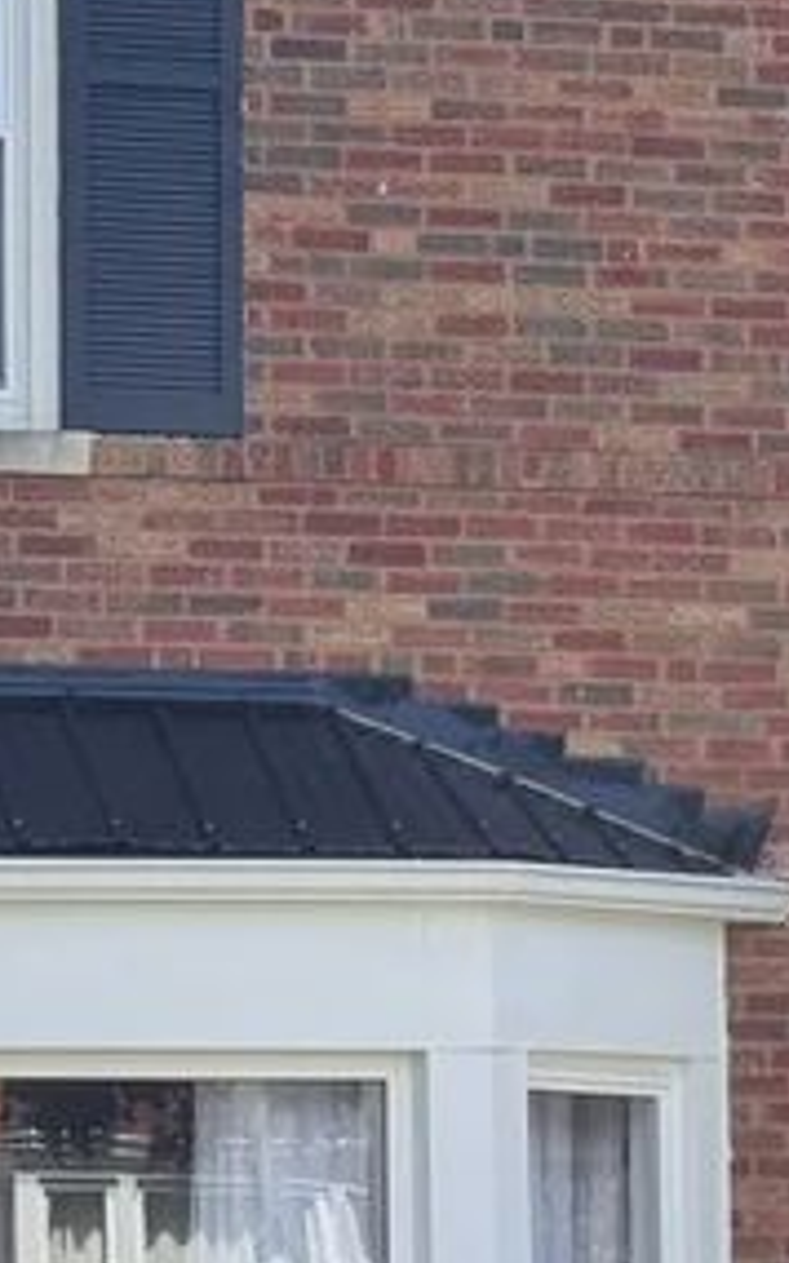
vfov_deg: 11.4
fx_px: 6299
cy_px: 926
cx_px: 173
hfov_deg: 7.2
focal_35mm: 183
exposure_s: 1/1681
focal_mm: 6.76
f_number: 1.78
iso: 64
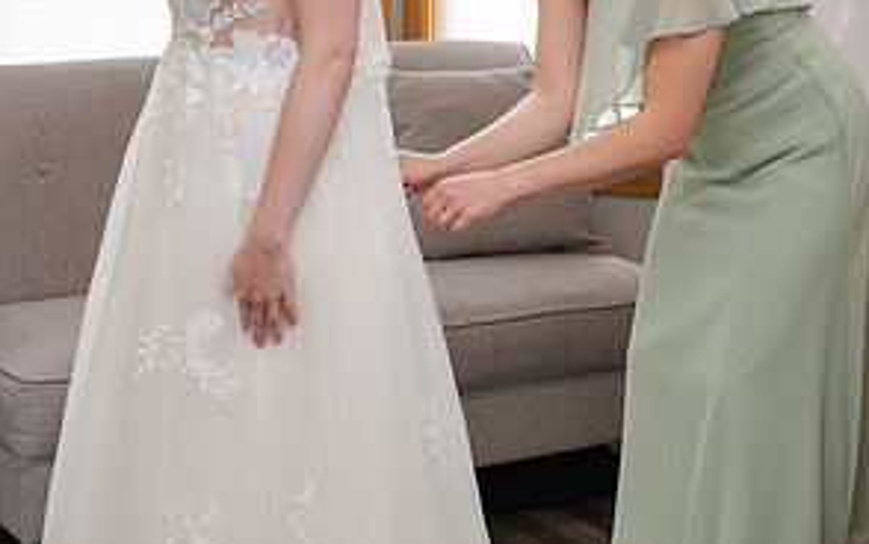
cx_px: 481
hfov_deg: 25.2
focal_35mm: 82
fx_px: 1943
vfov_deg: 15.8
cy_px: 115
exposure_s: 1/200
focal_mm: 35
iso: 800
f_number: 3.5
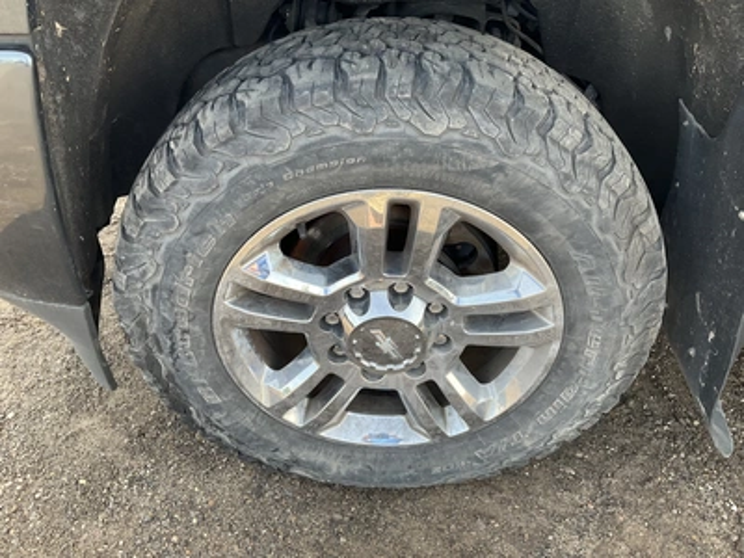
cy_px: 279
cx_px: 372
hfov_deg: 61.7
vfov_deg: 48.2
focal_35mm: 29
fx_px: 623
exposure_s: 1/122
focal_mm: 3
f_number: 1.8
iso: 20
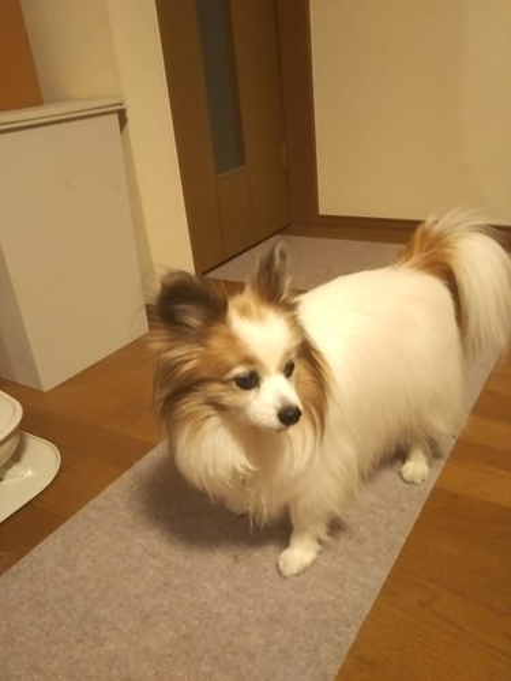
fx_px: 590
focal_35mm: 30
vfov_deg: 60.0
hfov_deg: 46.8
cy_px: 340
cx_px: 256
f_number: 2.2
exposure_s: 1/15
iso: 640
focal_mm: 4
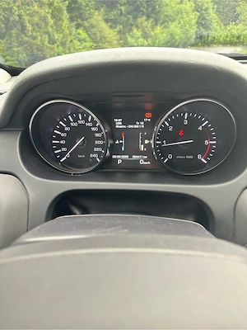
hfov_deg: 56.8
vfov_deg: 71.6
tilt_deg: -26.1
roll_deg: +0.0
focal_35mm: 24
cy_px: 165
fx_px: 228
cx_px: 124
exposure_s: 1/60
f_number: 1.78
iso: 500
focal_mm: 6.86
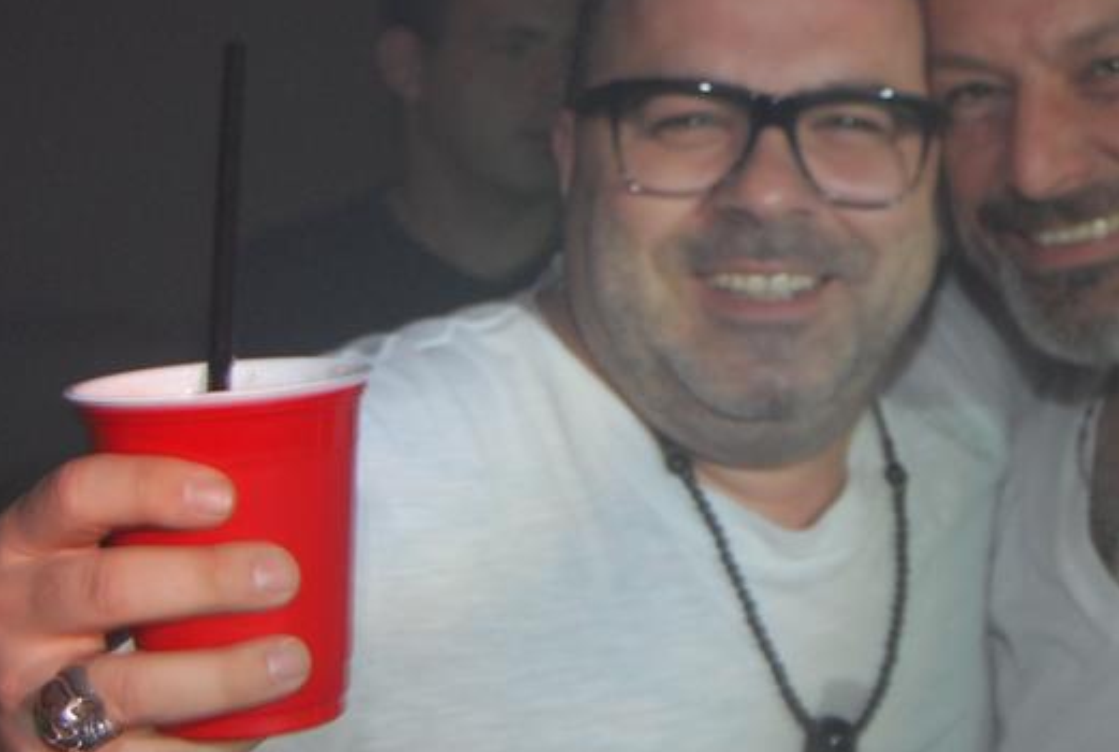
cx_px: 911
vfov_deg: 17.4
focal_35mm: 79
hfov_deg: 25.1
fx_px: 2461
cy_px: 359
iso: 400
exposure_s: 1/6
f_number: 5.6
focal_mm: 24
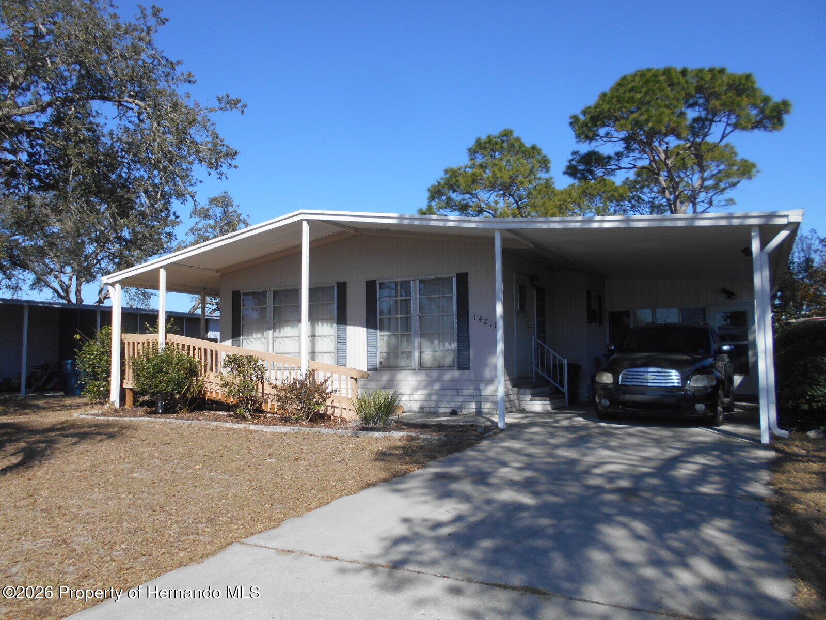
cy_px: 310
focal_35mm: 26
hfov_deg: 67.3
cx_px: 413
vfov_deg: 53.1
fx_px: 620
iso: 80
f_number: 3.2
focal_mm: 4.6
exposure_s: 1/1000
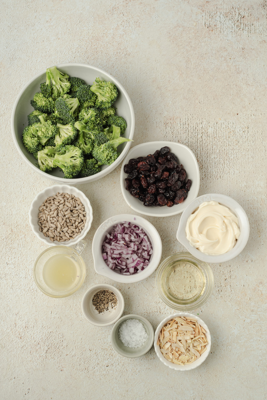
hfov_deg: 27.0
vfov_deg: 39.6
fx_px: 556
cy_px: 200
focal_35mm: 50
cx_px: 134
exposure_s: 1/50
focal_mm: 50
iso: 320
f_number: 5.6
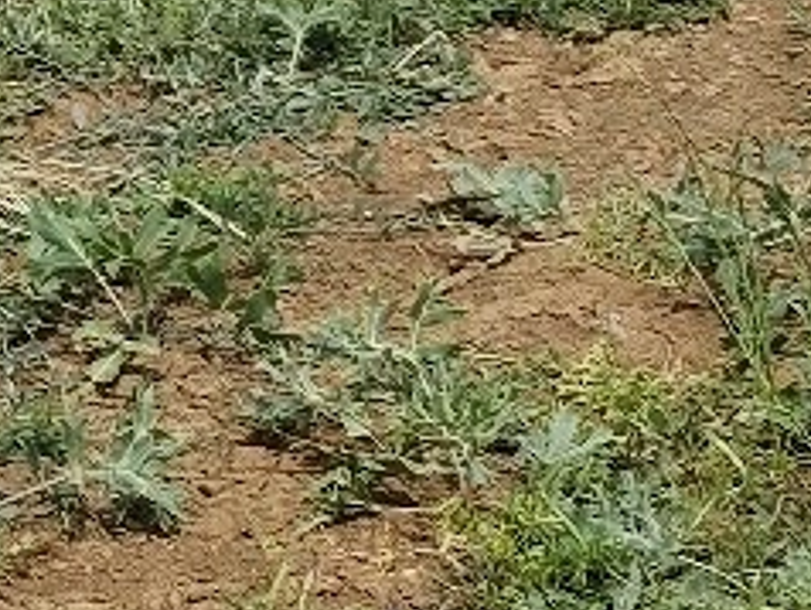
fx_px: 6402
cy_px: -296
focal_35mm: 273
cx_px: -719
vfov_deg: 5.4
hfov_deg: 7.0
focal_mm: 6.19
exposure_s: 1/909
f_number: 1.65
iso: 50
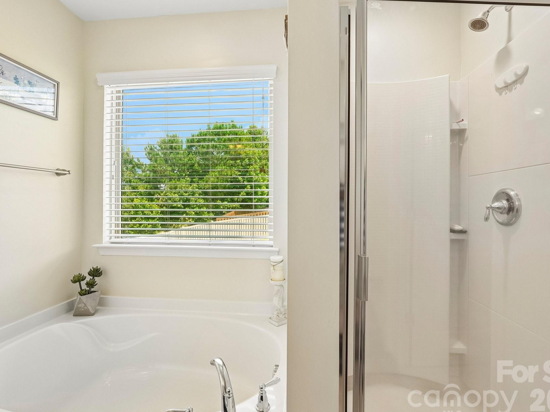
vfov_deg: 74.7
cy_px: 207
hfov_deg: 91.0
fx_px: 270
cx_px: 274
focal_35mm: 17
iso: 160
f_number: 8
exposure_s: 1/30
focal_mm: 10
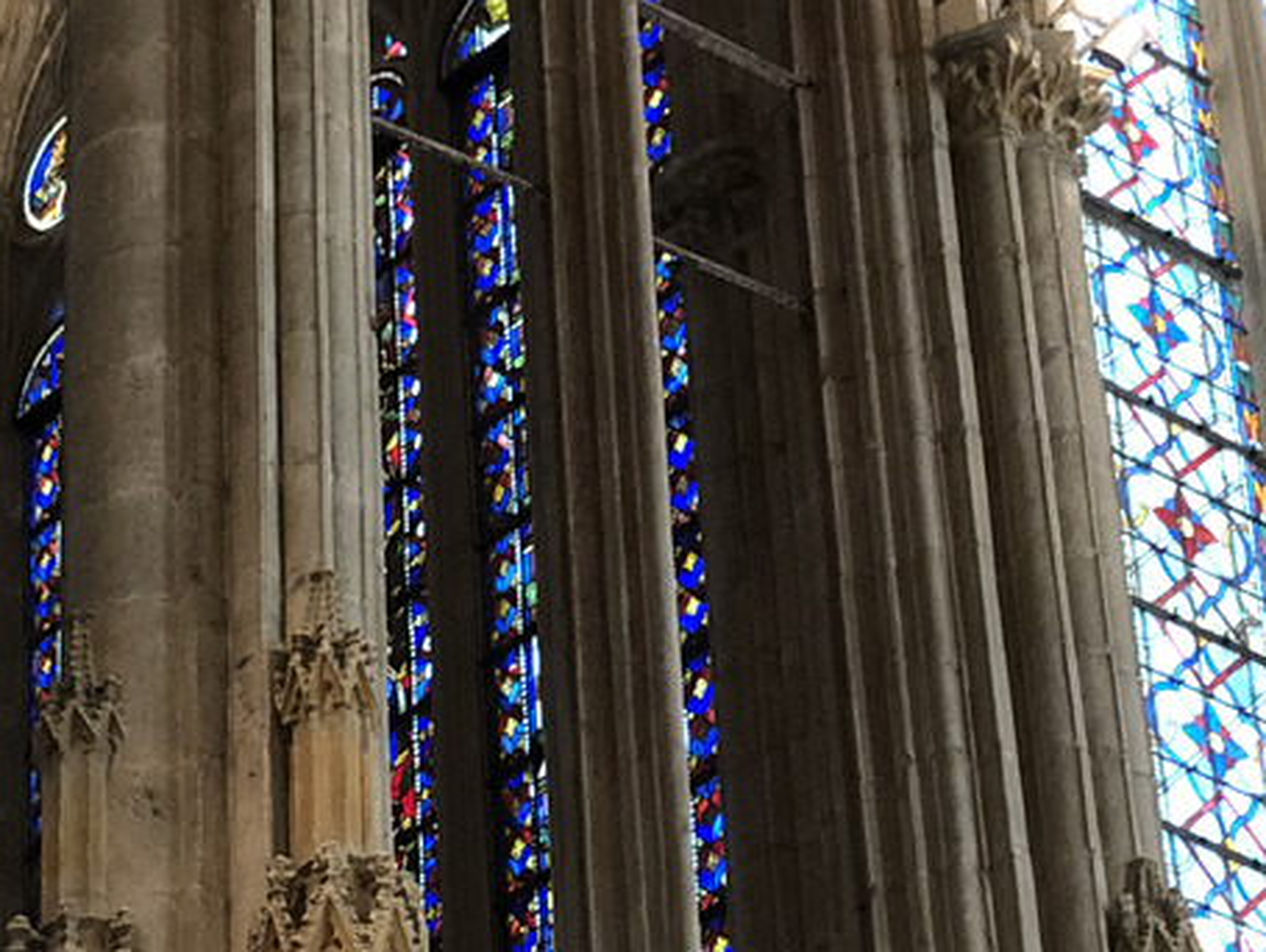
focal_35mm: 137
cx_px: -70
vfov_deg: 10.7
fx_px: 5014
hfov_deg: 14.1
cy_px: 960
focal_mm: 6
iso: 160
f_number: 2.4
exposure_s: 1/14
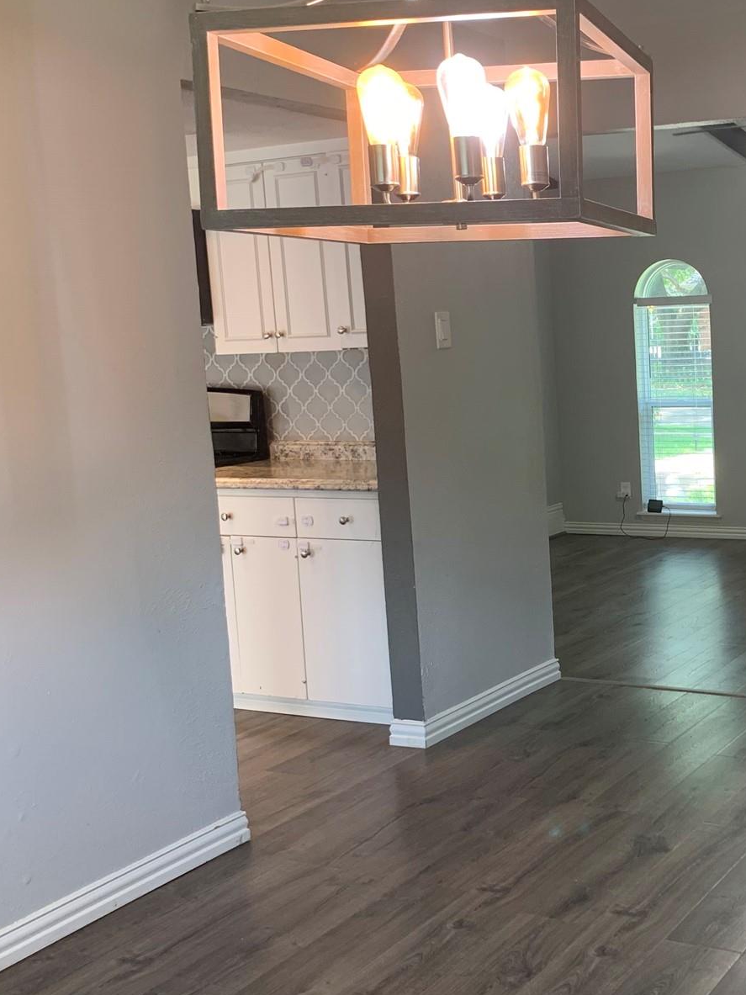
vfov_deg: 42.1
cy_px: 494
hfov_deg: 30.7
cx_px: 677
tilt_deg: -7.6
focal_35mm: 45
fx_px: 1293
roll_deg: +2.1
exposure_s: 1/60
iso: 80
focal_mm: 4.25
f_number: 1.8
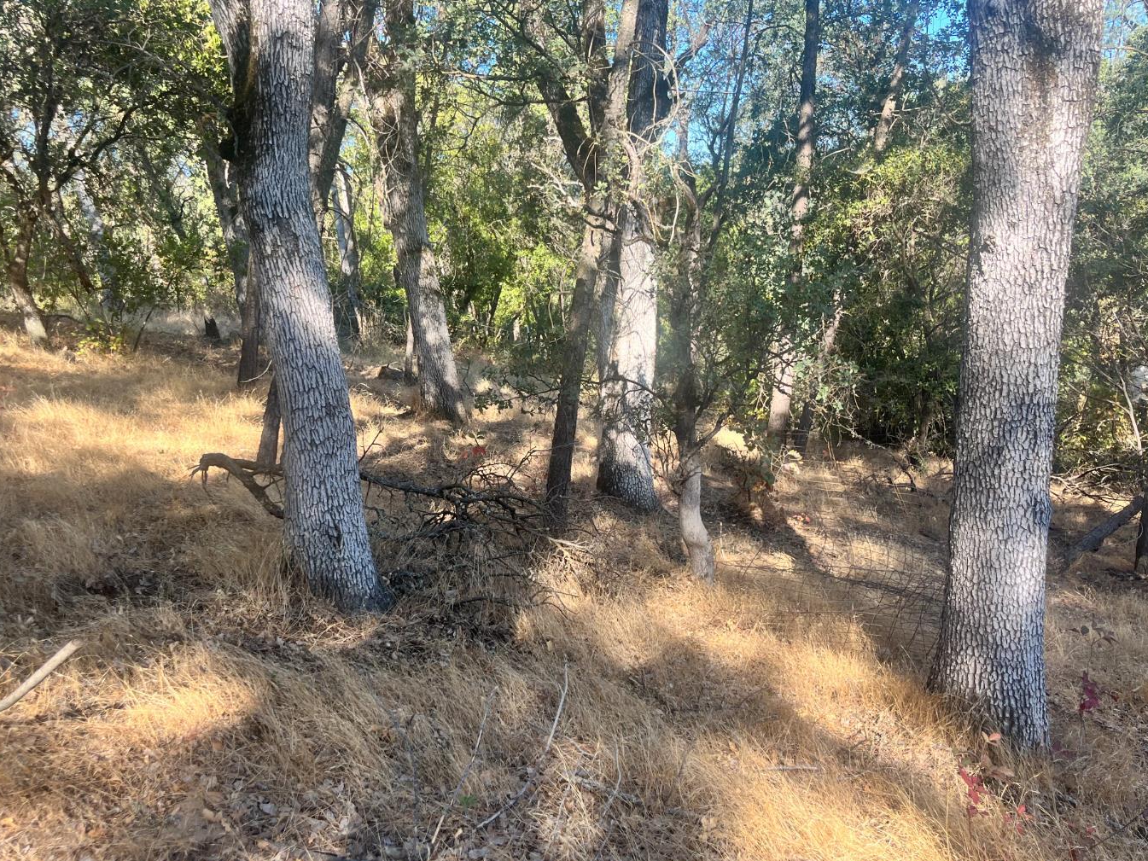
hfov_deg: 61.5
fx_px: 962
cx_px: 521
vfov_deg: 48.2
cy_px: 438
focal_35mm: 29
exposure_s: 1/487
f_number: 1.6
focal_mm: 5.1
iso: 50
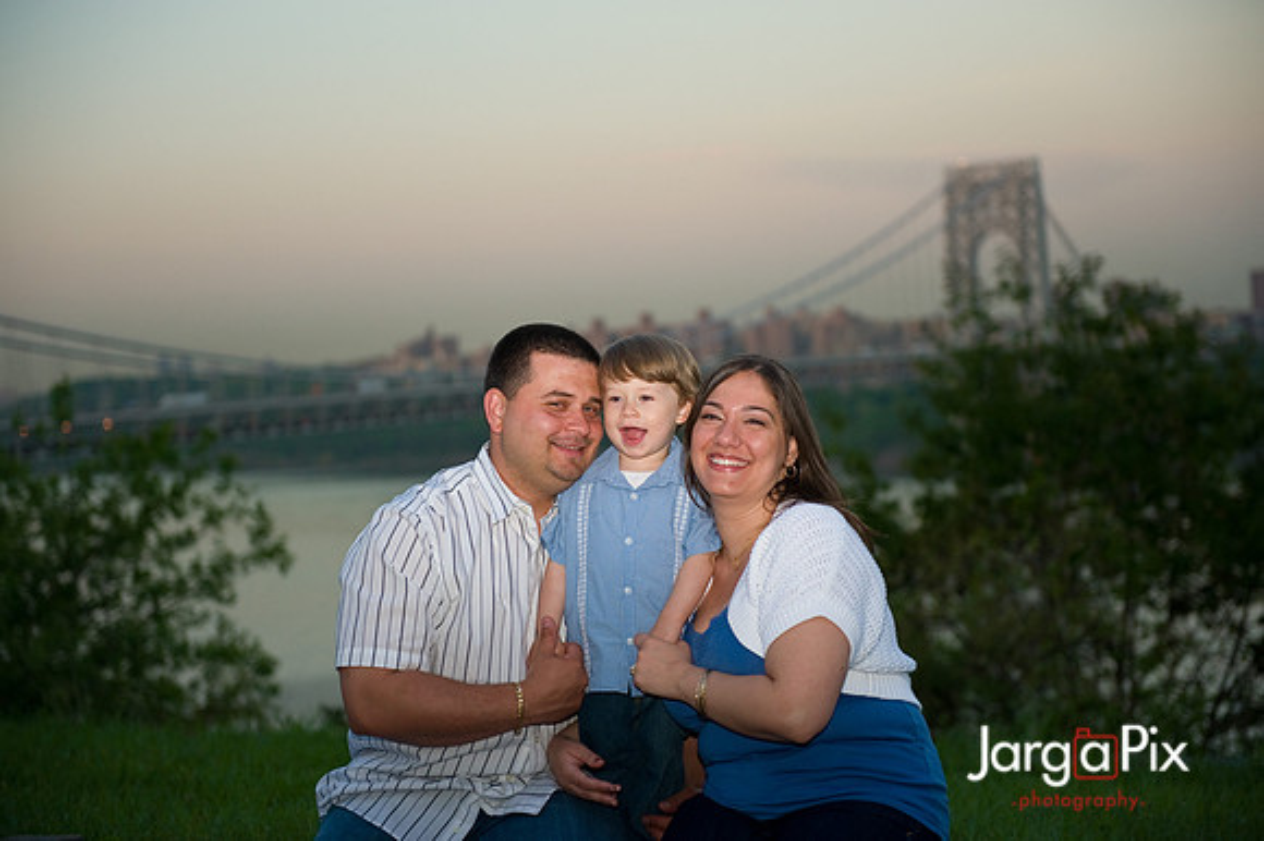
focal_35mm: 70
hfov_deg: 28.9
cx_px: 632
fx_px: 2456
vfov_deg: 19.4
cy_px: 420
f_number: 3.2
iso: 800
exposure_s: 1/800
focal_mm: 70
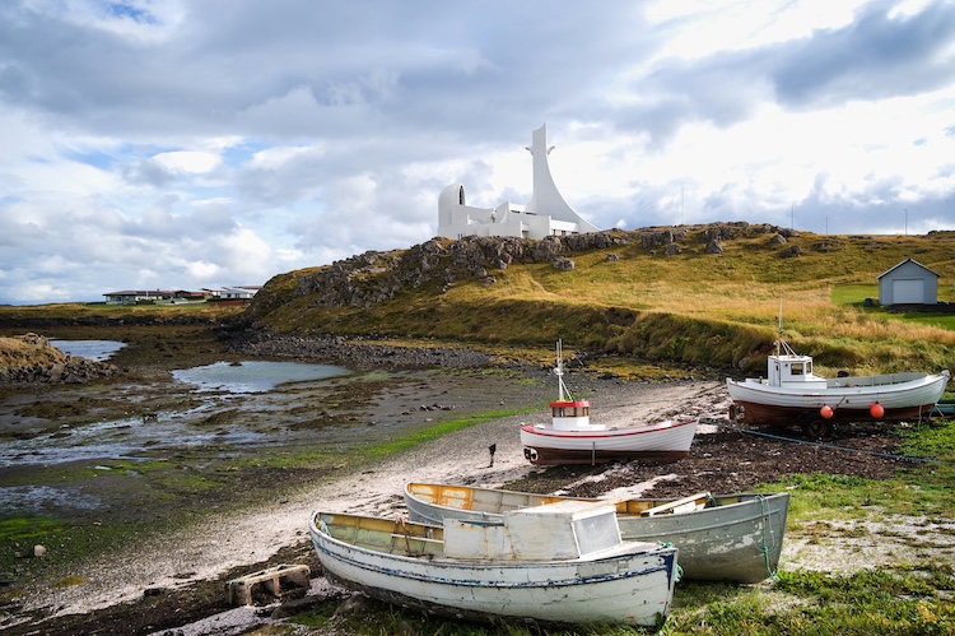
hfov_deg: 62.0
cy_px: 318
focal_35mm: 30
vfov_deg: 43.6
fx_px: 795
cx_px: 478
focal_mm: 30
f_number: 9
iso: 200
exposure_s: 1/320
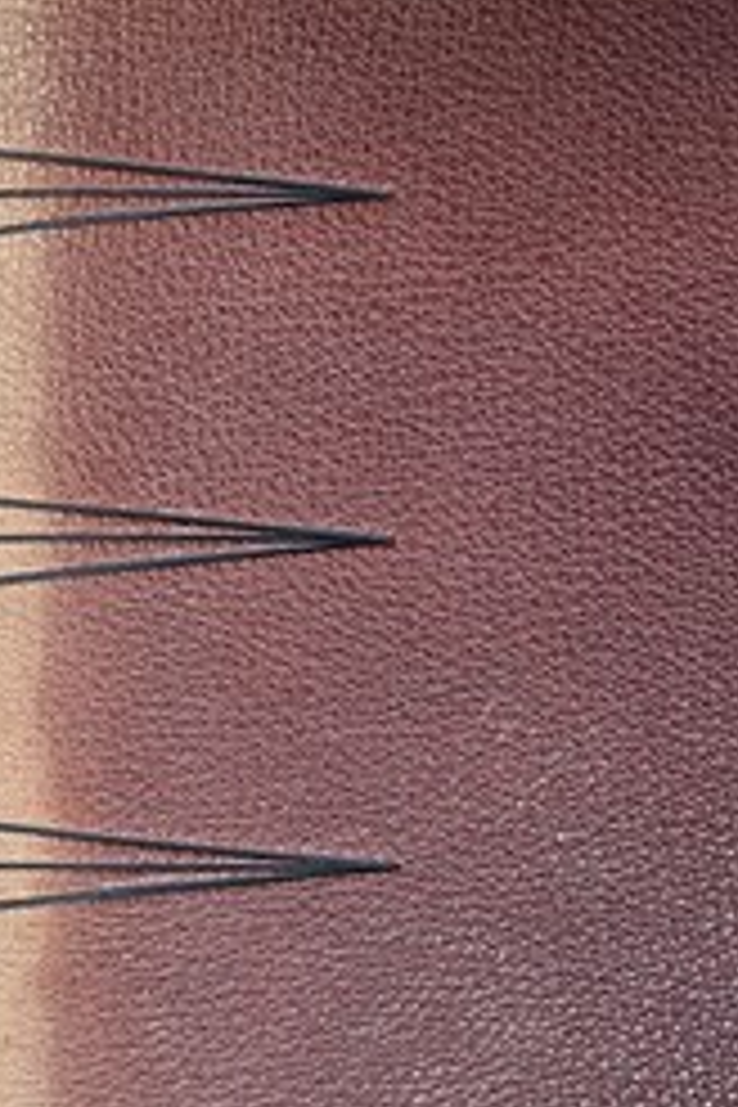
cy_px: 814
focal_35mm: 55
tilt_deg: -86.8
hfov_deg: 24.0
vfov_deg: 35.5
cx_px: 655
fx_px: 1691
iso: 160
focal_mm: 4.2
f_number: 1.6
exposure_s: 1/50
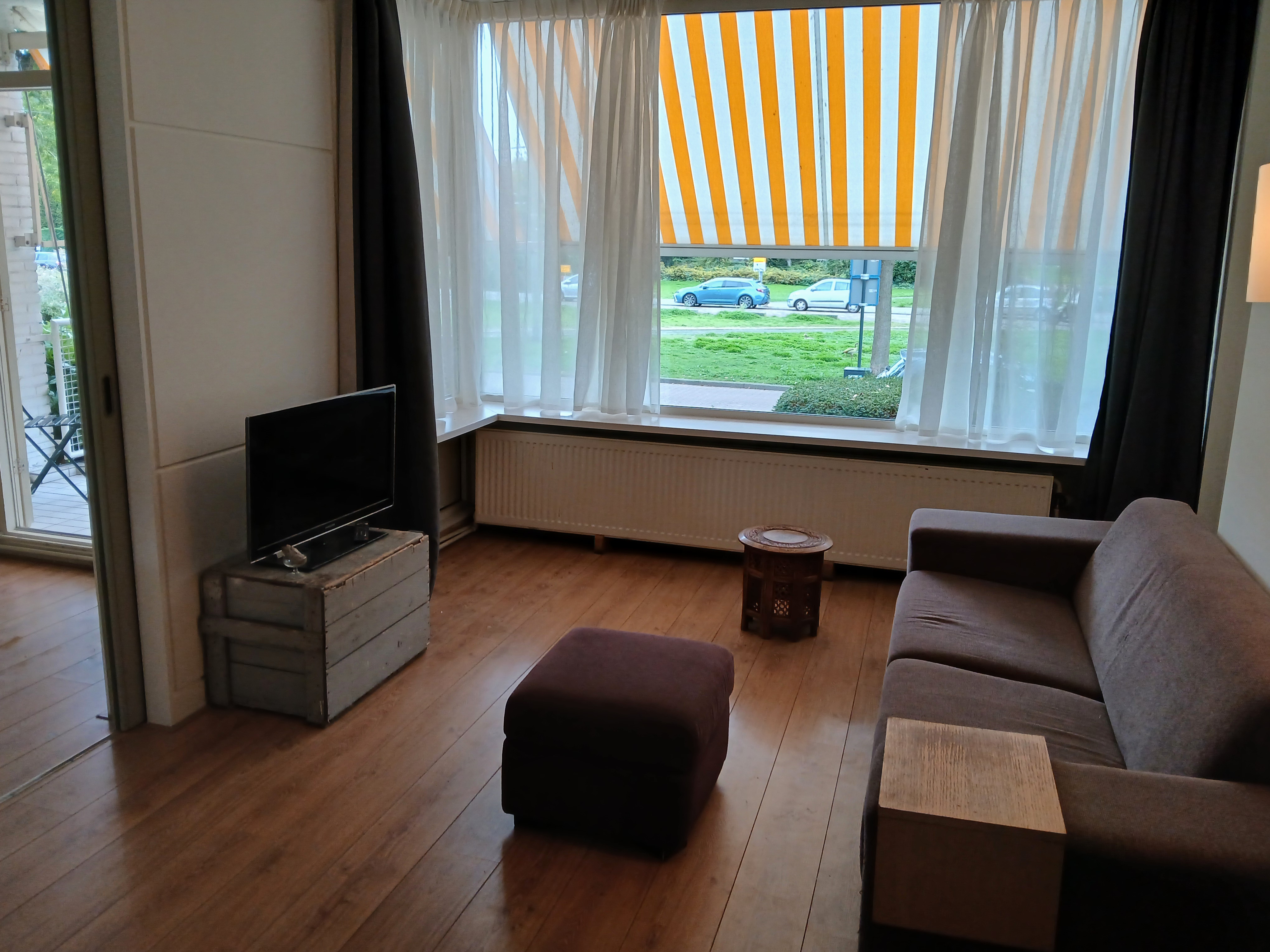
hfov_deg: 67.3
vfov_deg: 53.1
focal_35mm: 26
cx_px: 635
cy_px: 476
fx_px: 954
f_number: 1.8
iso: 100
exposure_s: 1/50
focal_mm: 3.98
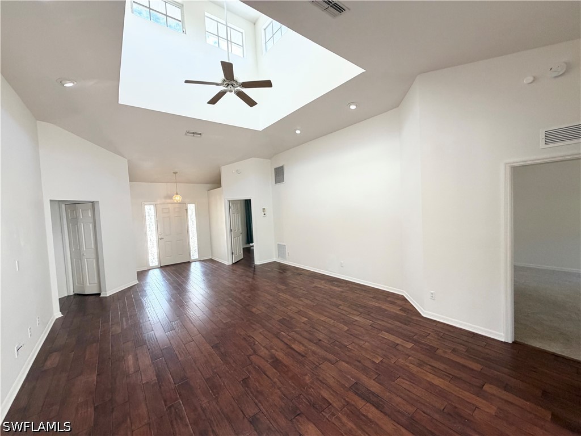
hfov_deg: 102.1
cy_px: 218
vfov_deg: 85.7
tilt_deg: -2.1
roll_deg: +3.5
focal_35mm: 14
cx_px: 290
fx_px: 235
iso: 250
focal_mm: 2.22
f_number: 2.2
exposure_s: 1/120
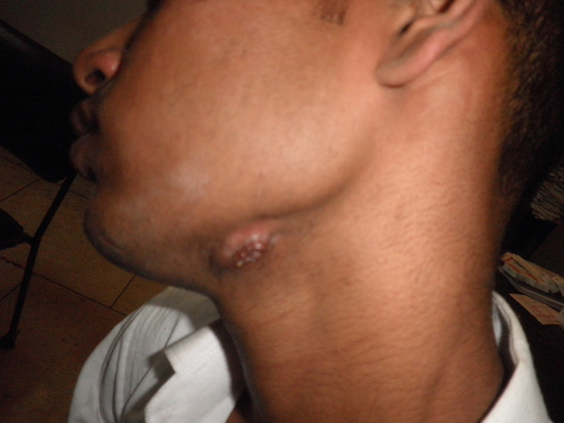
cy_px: 212
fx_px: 505
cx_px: 282
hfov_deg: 58.4
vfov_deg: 45.4
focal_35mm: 31
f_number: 2.8
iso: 250
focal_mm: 5.5
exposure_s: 1/40
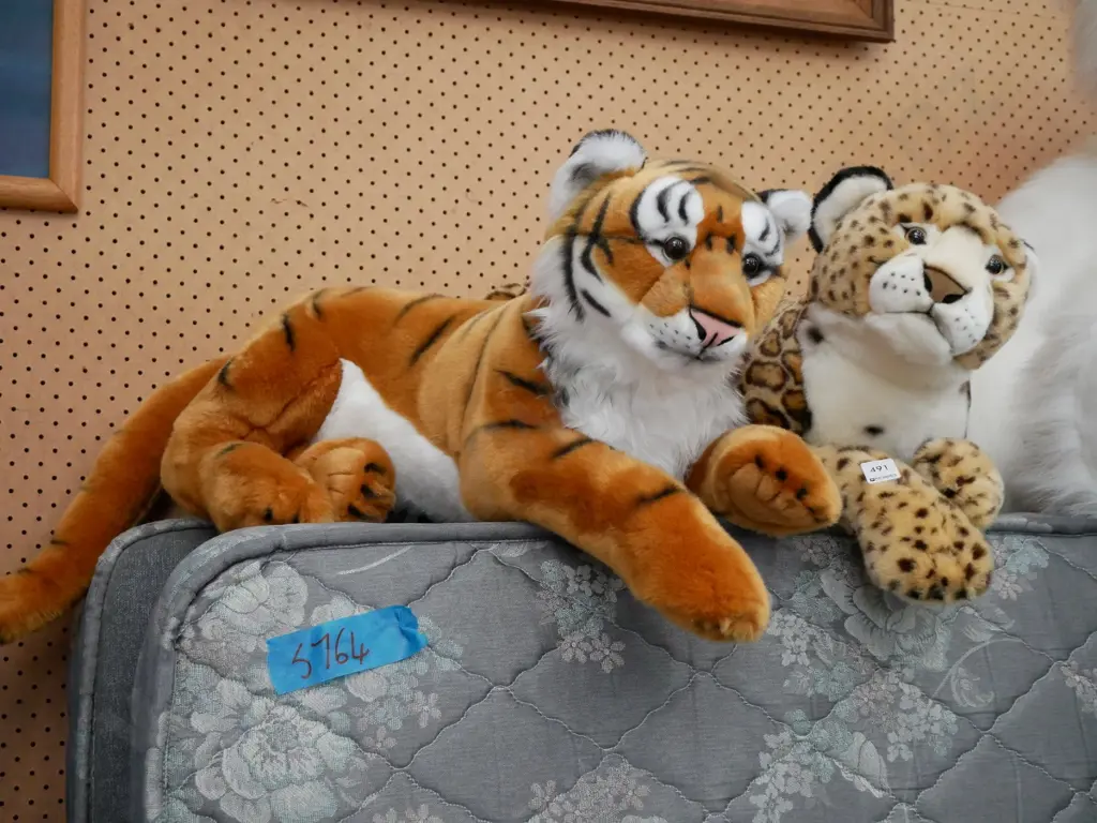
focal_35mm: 50
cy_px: 412
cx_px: 548
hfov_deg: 38.2
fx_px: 1585
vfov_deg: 29.1
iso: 2500
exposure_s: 1/60
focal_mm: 25
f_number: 4.5
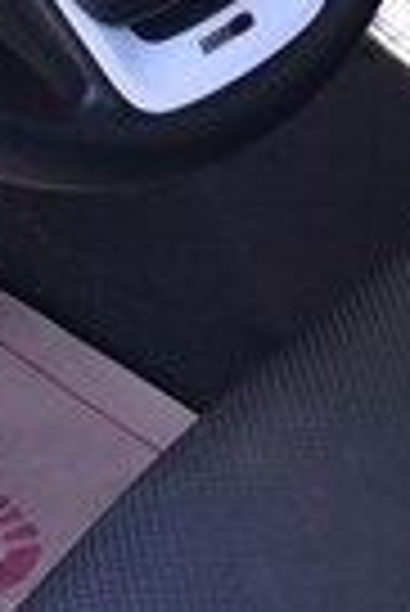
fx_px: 1874
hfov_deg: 12.3
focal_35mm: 110
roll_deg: -1.0
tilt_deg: -30.5
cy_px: -297
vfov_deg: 16.9
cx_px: 446
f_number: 2.2
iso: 50
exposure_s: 1/100
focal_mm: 4.15
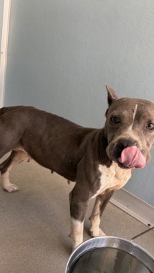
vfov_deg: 66.0
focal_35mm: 29
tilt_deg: -19.9
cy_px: 139
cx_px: 100
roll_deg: -13.8
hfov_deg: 39.8
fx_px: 210
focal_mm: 5.96
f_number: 1.6
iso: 100
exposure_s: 1/121
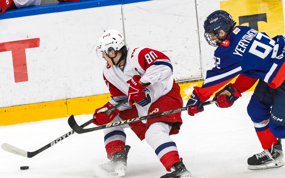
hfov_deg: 3.7
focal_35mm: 561
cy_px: 88
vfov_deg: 2.3
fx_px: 4357
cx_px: 212
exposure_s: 1/1600
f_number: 4
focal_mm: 185
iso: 2500
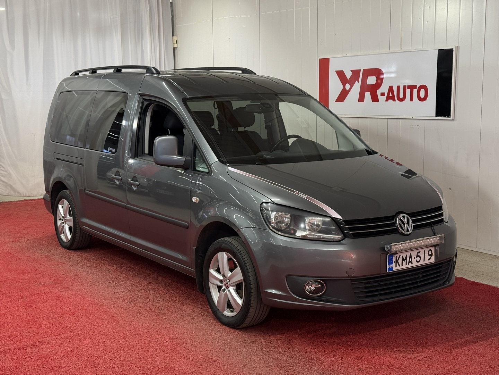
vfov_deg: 30.3
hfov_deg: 39.7
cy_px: 188
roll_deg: +0.5
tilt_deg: -7.3
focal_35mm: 48
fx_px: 692
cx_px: 250
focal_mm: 6.76
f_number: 1.78
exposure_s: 1/109
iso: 100
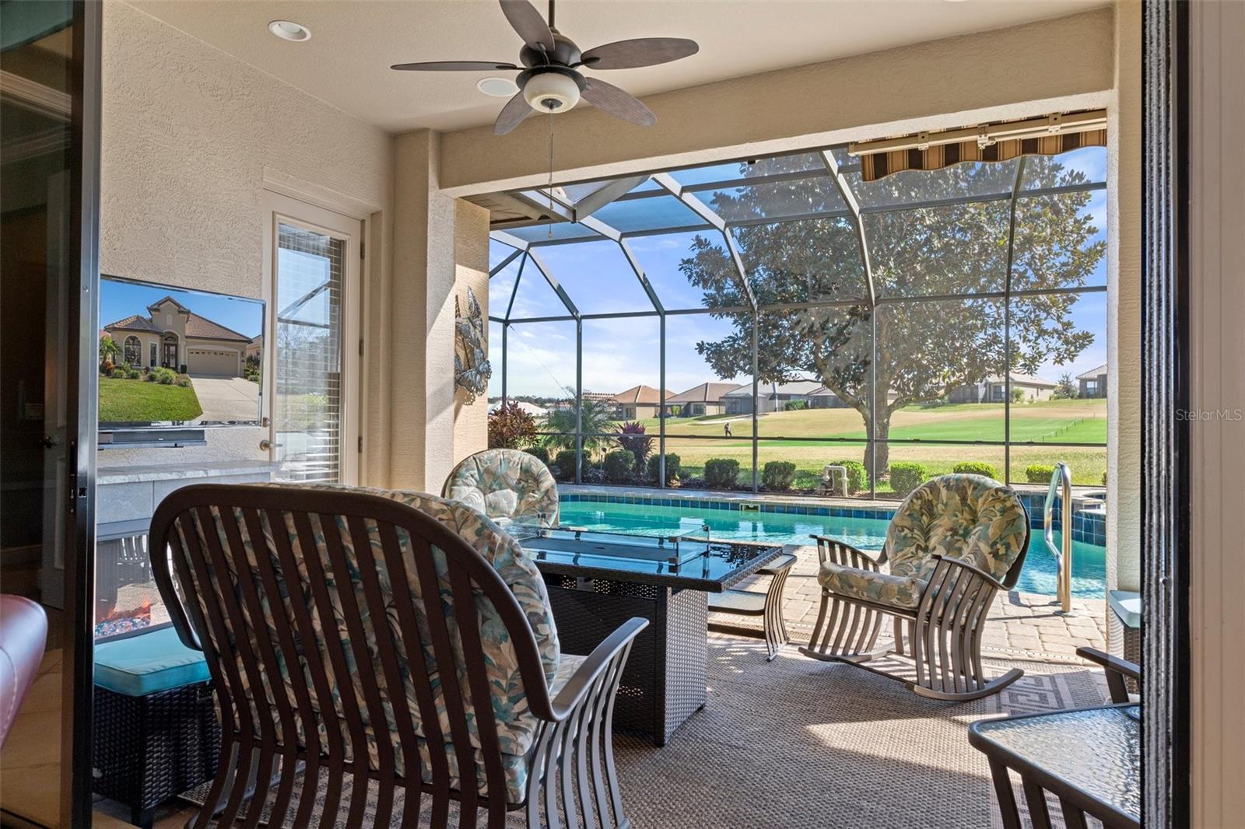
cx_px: 622
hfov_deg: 81.2
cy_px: 414
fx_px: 726
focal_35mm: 21
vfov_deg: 59.5
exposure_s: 1/10
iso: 320
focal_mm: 14
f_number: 8
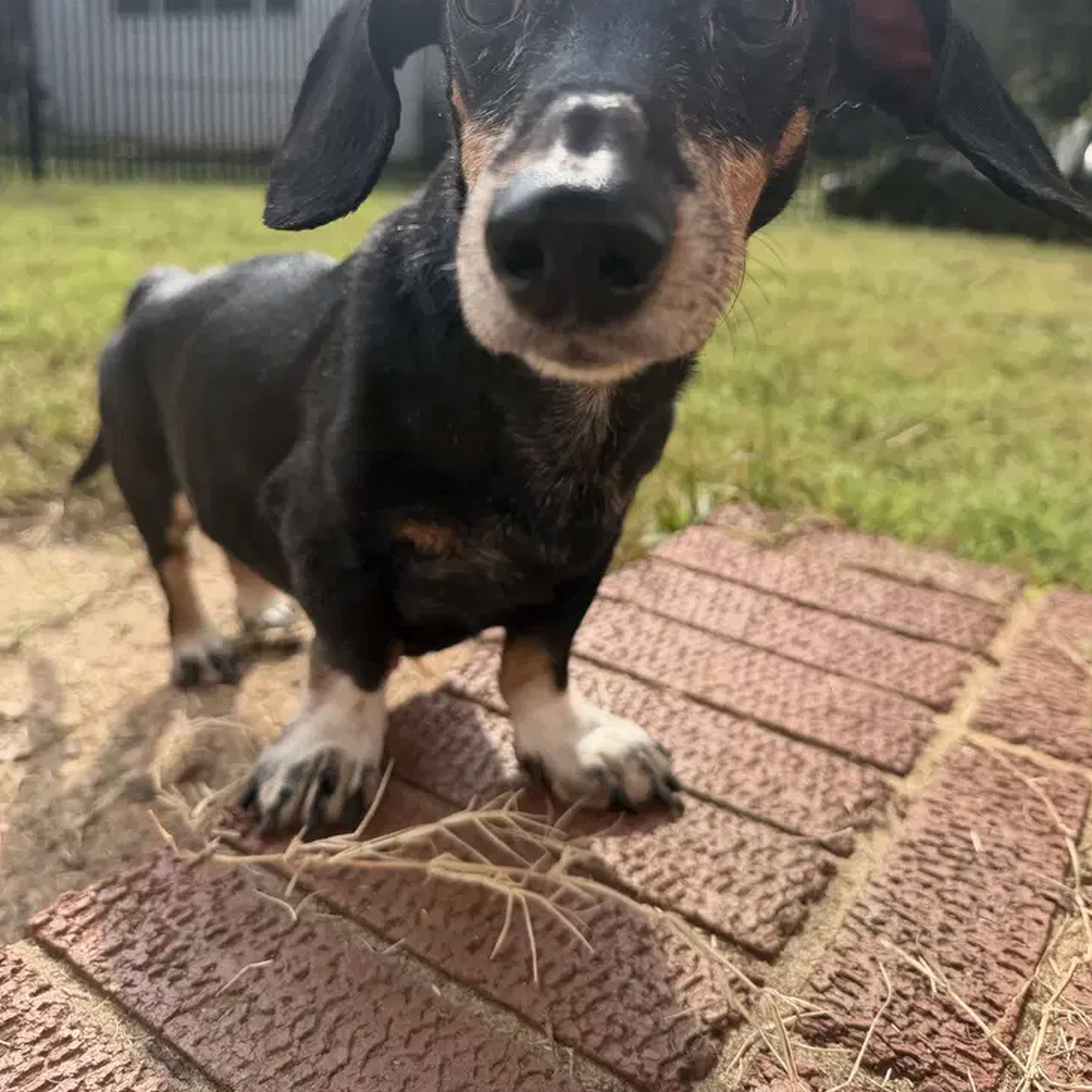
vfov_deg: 54.3
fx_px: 1035
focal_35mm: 29
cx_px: 556
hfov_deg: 55.6
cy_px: 351
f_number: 1.78
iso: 80
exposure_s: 1/2232
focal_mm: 6.76
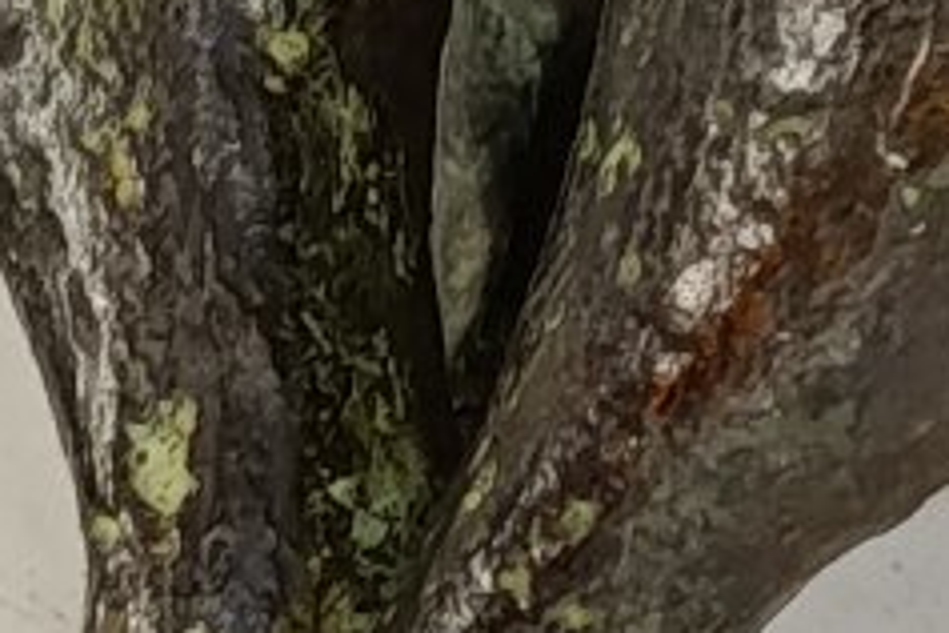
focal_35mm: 253
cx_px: 725
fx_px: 6669
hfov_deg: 8.1
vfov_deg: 5.3
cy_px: -701
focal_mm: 5.24
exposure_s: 1/50
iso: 909
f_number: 1.7
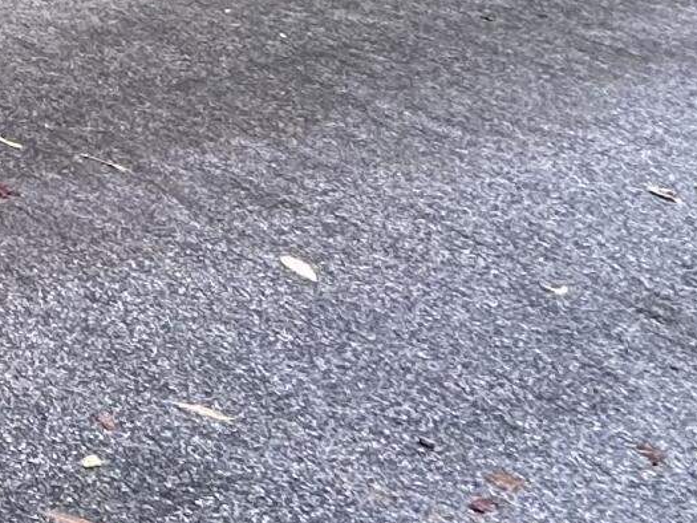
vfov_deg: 14.3
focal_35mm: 80
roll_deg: +1.9
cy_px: -619
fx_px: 1611
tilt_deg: +4.8
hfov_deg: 13.7
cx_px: -1117
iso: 64
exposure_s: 1/99
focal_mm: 2.22
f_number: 2.2
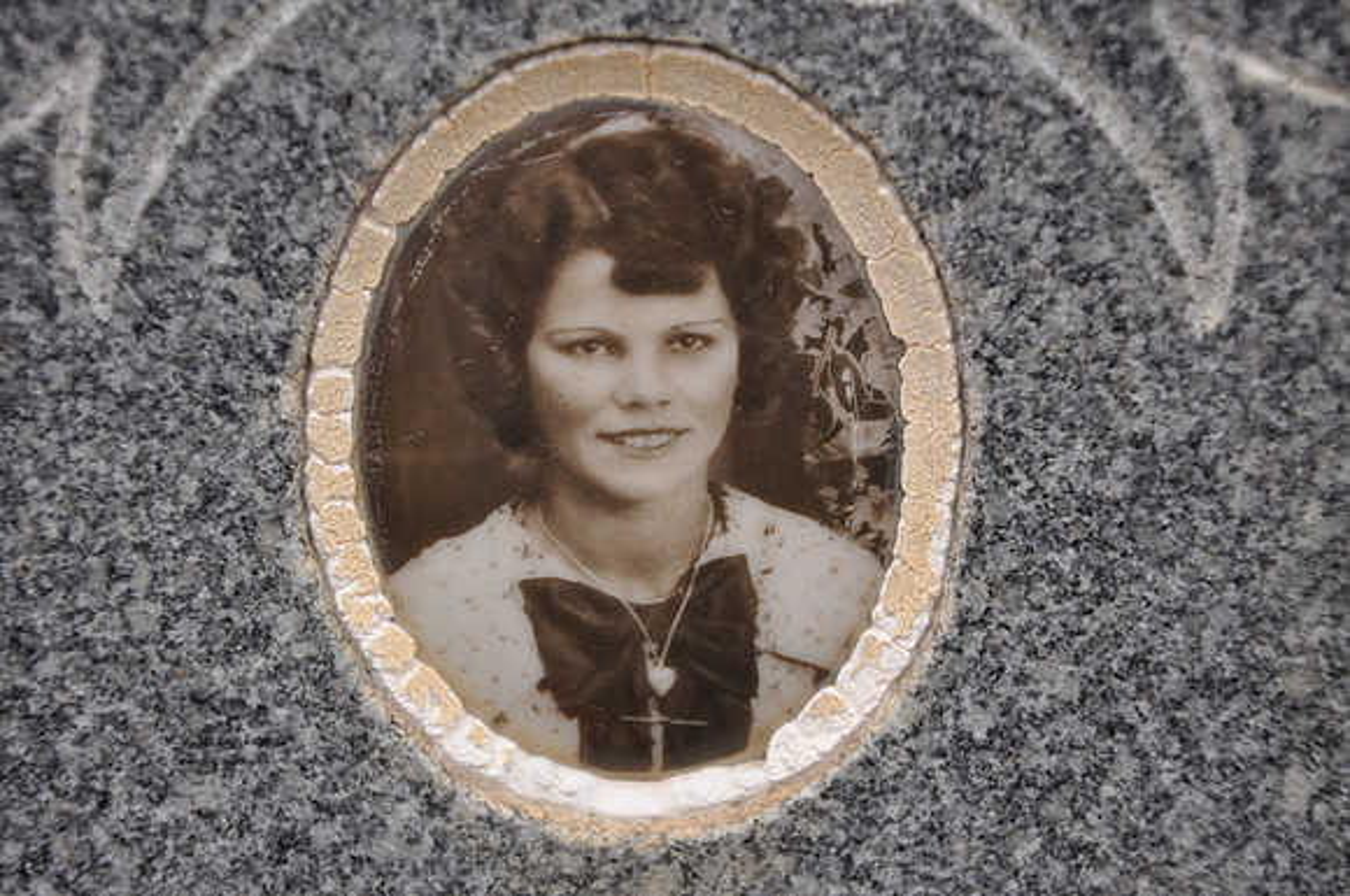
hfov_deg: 18.2
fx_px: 4213
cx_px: 675
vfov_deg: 12.1
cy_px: 448
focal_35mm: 112
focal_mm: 75
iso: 720
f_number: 5.3
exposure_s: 1/250
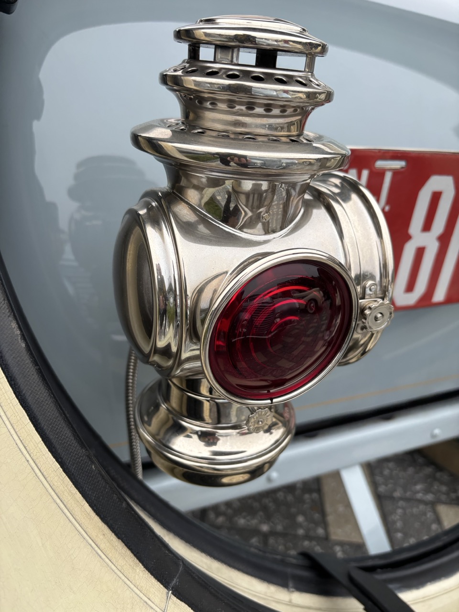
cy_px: 306
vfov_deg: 67.3
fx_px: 460
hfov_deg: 53.1
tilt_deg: -24.7
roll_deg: -8.4
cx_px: 230
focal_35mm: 26
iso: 50
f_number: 1.6
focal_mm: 5.96
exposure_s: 1/880
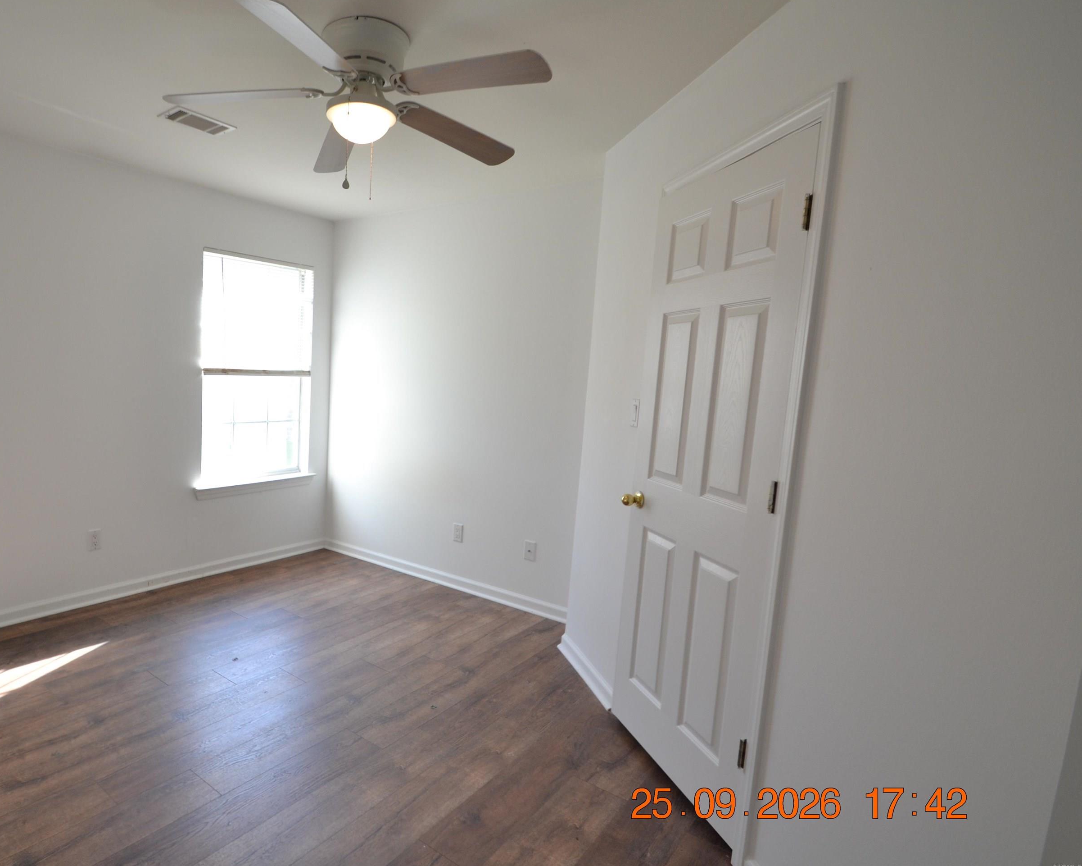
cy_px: 413
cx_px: 406
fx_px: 576
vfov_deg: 73.8
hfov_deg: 84.7
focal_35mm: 18
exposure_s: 1/100
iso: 400
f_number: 5
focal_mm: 10
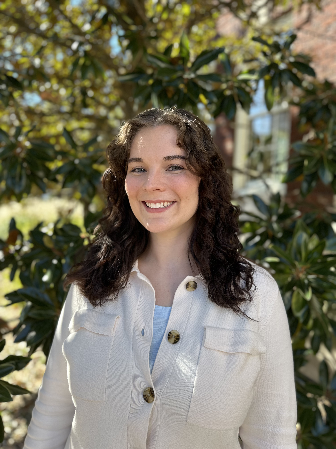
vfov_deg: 71.6
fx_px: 311
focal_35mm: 24
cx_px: 168
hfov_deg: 56.8
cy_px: 224
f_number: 1.78
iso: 80
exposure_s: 1/549
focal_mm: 6.86
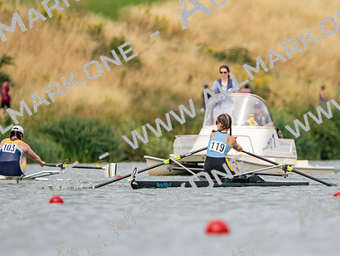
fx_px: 12019
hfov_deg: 1.6
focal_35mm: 1223
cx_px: 225
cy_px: 152
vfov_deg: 1.2
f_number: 6.3
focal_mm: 600
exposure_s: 1/1600
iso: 400
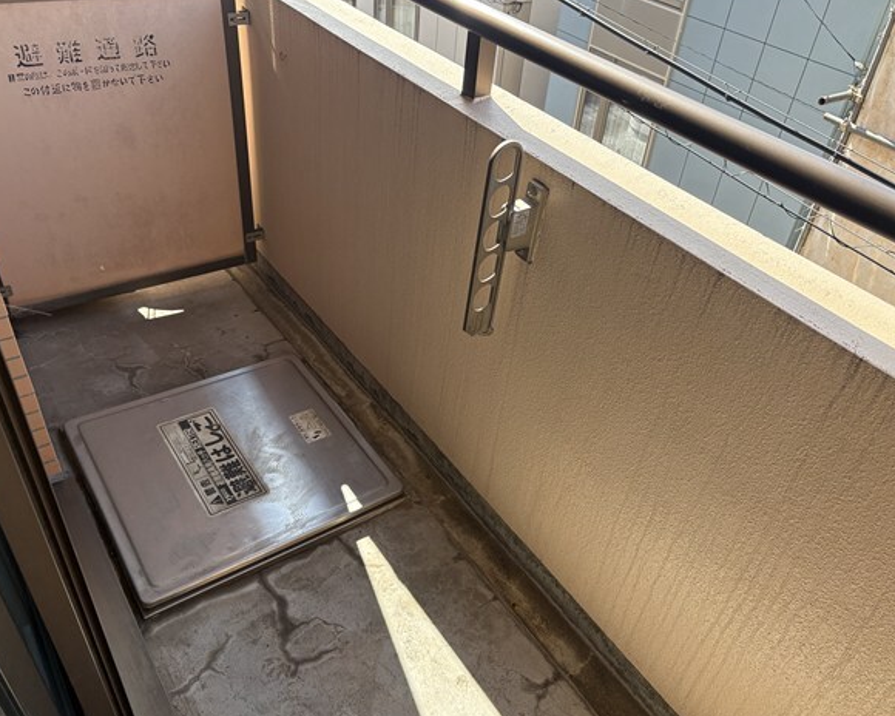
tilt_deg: -44.9
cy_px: 355
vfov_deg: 51.5
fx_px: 742
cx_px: 477
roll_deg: -11.1
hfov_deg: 62.2
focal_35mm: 28
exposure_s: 1/687
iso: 64
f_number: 1.6
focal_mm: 5.96
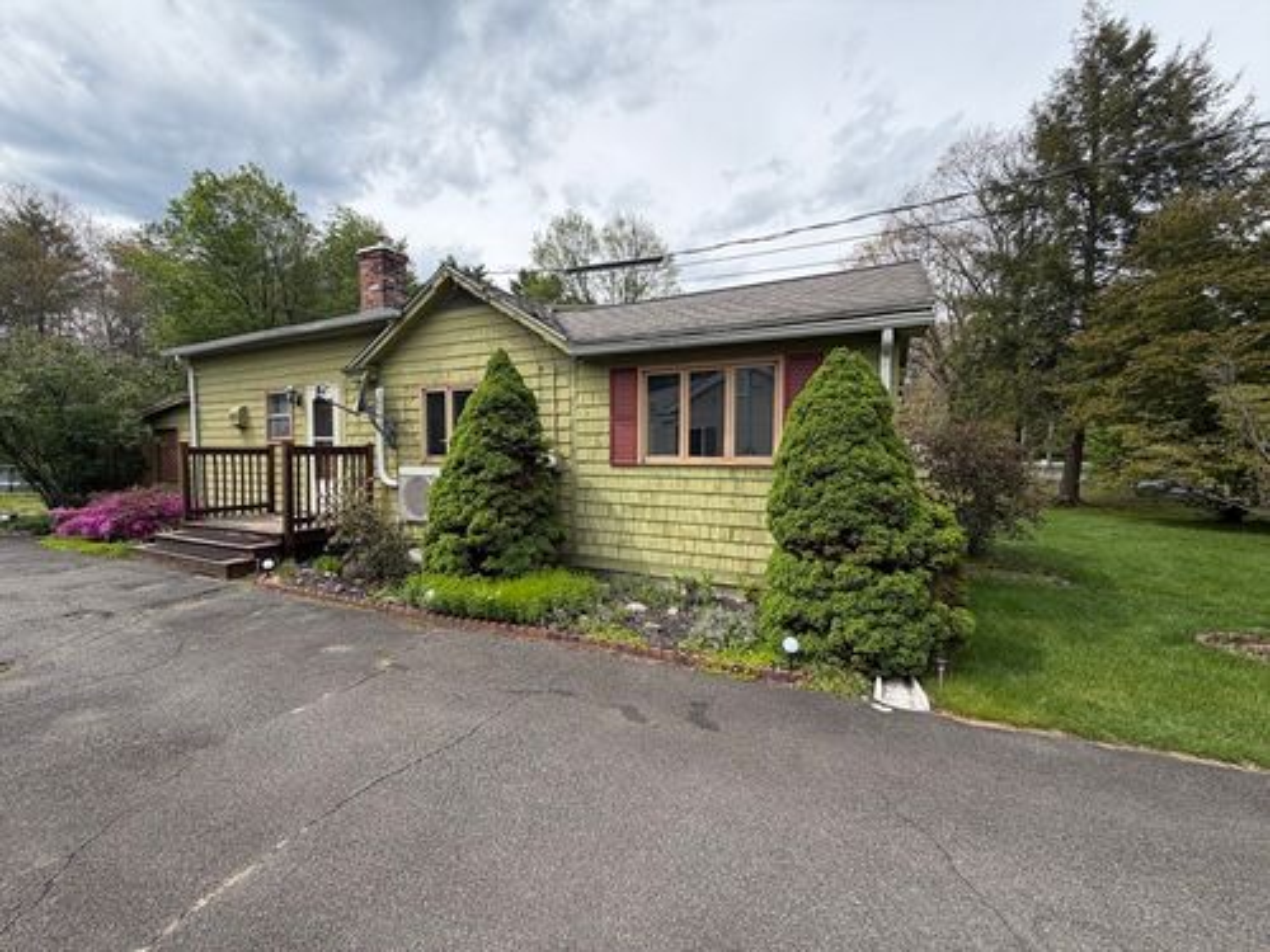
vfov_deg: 85.7
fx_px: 514
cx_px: 635
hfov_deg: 102.1
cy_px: 476
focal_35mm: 14
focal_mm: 2.22
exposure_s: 1/770
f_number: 2.2
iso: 25
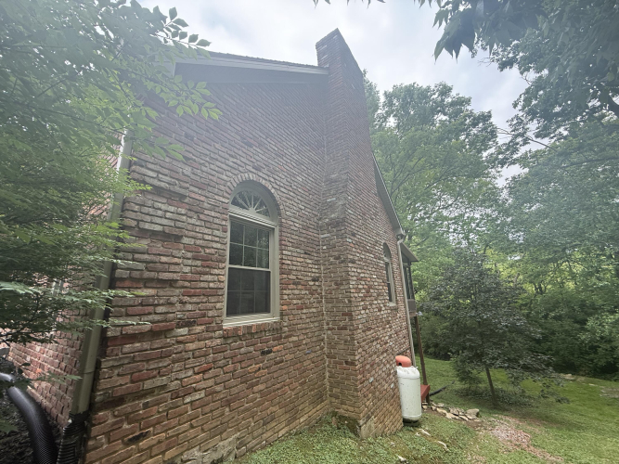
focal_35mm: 14
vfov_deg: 85.7
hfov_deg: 102.1
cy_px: 232
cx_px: 310
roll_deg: +2.8
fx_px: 250
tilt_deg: +15.7
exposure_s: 1/180
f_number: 2.2
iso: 64
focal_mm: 2.22
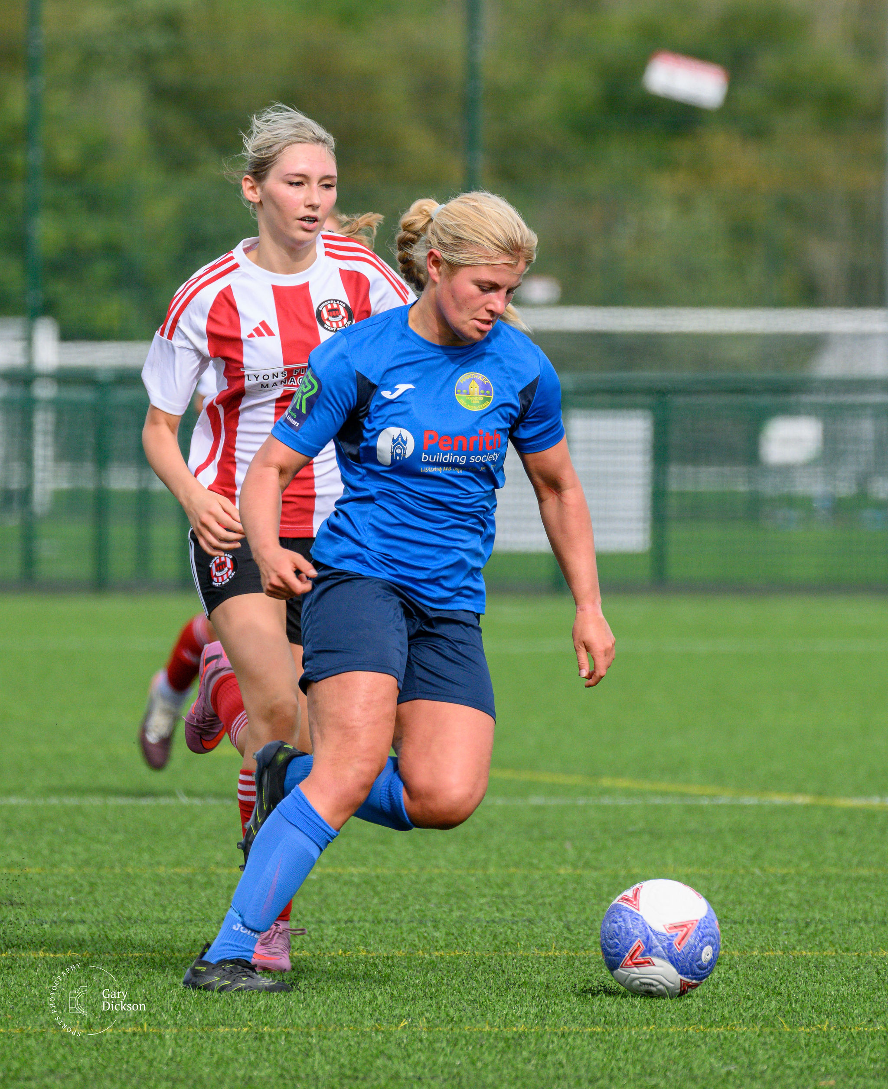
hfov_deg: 2.6
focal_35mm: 614
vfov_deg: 3.1
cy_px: 365
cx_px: 453
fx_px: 19933
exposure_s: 1/1600
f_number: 5.3
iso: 500
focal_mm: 300
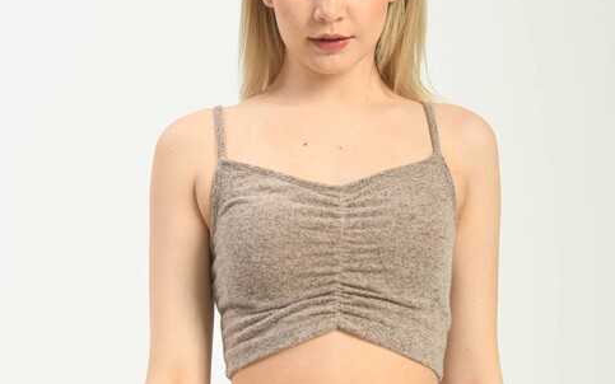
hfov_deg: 8.3
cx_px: 312
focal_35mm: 253
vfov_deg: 5.2
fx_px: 4241
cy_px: 256
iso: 100
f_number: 6.3
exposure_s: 1/160
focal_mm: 160
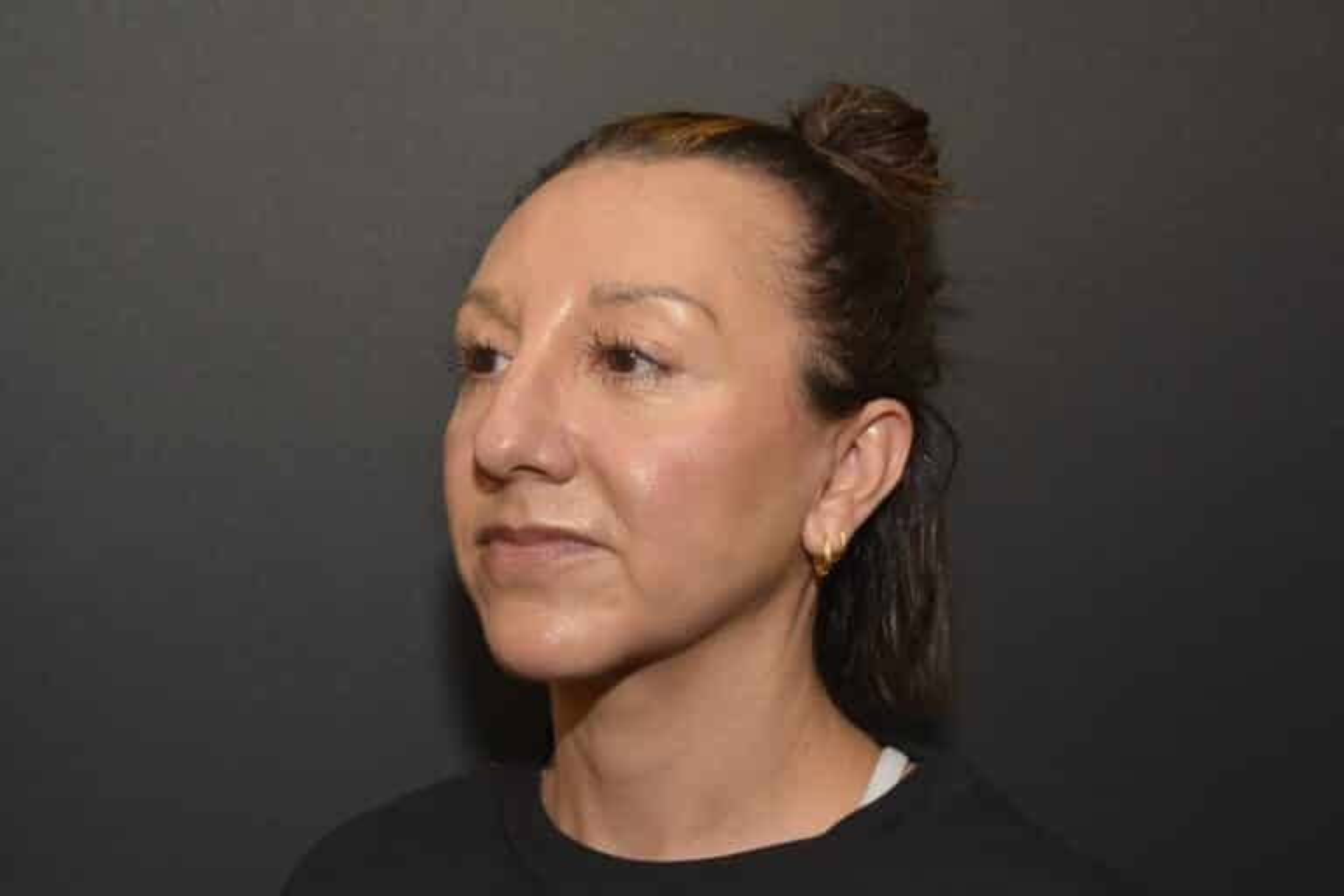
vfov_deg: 22.6
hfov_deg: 33.4
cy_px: 448
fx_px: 2240
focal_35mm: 60
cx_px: 672
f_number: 8
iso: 200
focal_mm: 40
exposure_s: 1/125
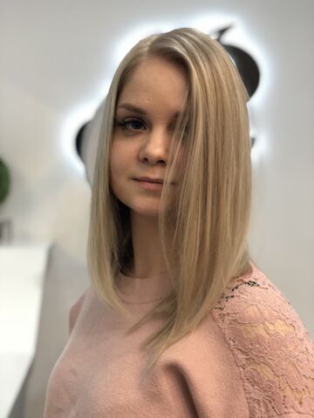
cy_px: 209
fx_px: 629
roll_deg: -2.4
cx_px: 157
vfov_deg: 36.8
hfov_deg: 28.0
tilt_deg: -0.3
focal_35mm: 52
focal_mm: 6
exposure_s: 1/30
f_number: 2.4
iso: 100
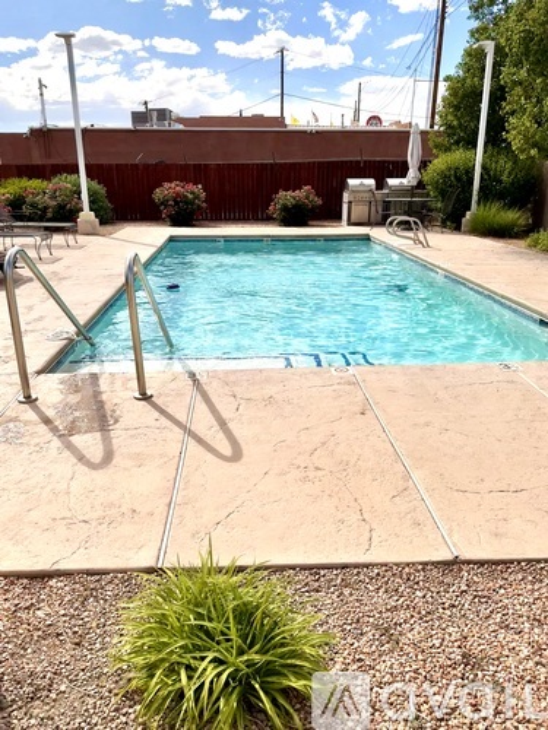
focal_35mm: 24
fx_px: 507
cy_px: 365
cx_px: 274
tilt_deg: -18.0
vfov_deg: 71.6
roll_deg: +0.3
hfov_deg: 56.8
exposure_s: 1/7353
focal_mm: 6.76
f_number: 1.78
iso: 80
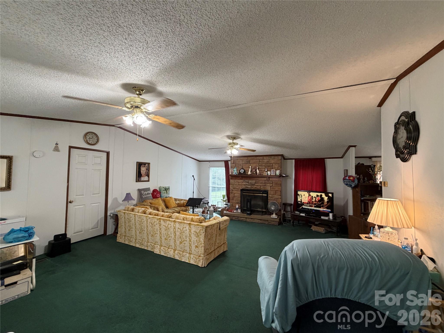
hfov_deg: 102.1
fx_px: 180
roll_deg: -0.3
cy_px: 166
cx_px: 222
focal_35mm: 14
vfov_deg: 85.7
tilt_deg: +2.1
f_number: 2.2
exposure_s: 1/60
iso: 320
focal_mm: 2.22
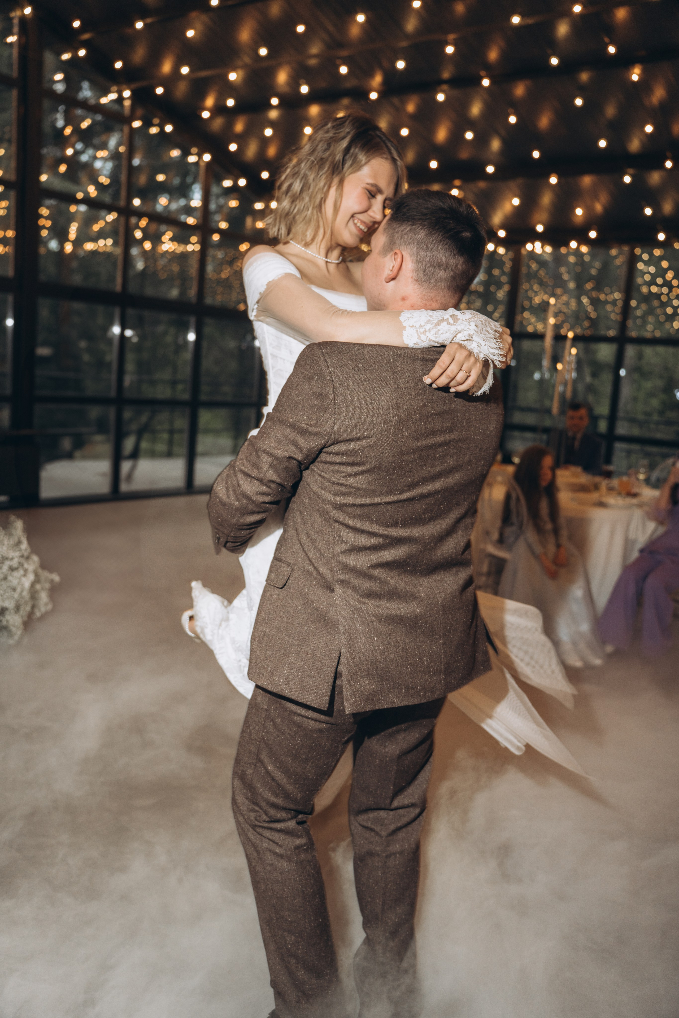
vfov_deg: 58.7
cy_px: 509
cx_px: 340
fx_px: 905
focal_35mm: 32
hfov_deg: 41.1
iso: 800
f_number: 2.8
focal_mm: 32
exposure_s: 1/160
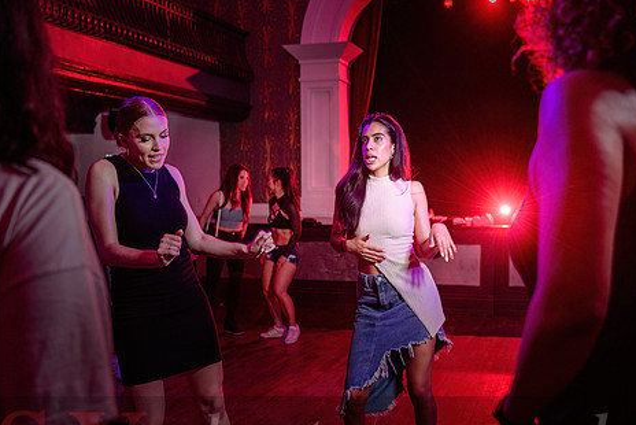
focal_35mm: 43
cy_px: 253
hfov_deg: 45.2
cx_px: 375
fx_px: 760
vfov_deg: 31.2
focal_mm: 32
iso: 1000
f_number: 3.2
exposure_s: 1/80
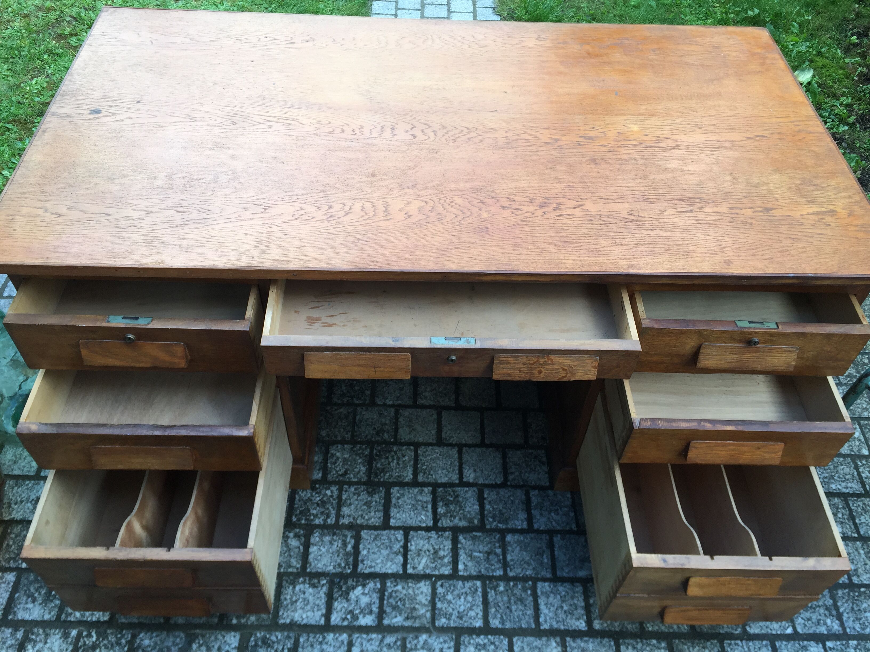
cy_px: 326
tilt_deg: -51.0
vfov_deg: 48.2
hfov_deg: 61.7
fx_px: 729
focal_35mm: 29
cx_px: 435
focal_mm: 4.15
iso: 32
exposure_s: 1/100
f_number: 2.2
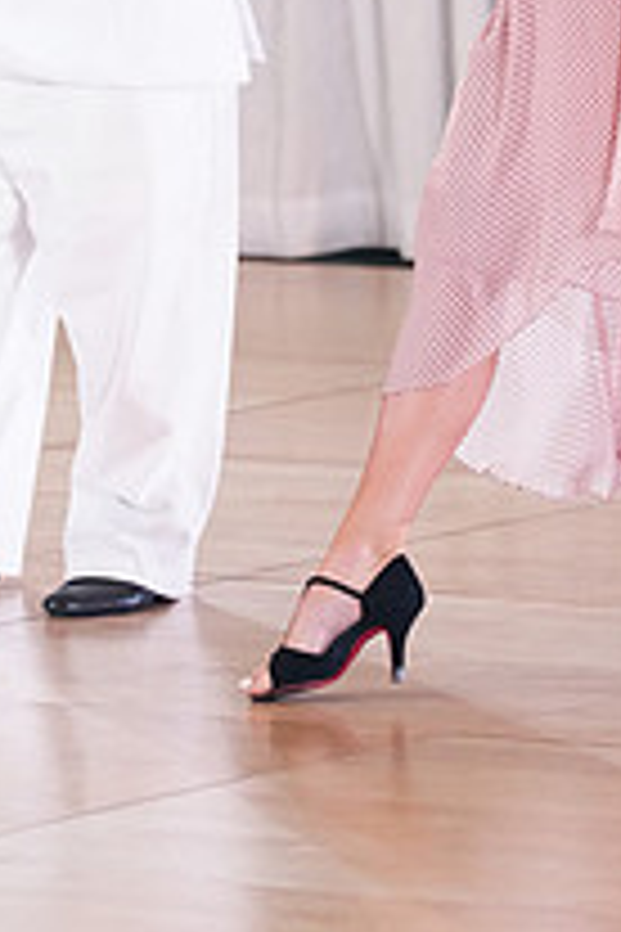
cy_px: -239
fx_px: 14515
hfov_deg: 2.5
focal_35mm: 561
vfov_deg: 3.7
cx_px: 223
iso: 2500
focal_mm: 200
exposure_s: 1/500
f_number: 2.8
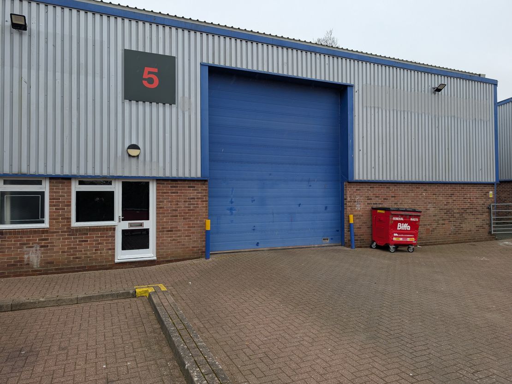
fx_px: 355
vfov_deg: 56.8
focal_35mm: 24
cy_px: 192
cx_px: 256
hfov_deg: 71.6
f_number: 1.68
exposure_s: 1/407
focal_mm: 6.9
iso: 22
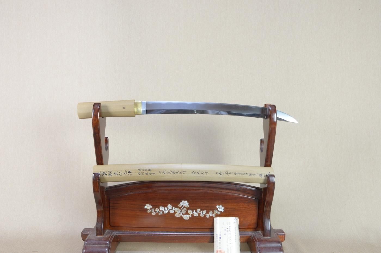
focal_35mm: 30
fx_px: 317
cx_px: 190
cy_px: 126
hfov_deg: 62.0
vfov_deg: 43.5
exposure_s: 1/1.6
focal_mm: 20
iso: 400
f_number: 11
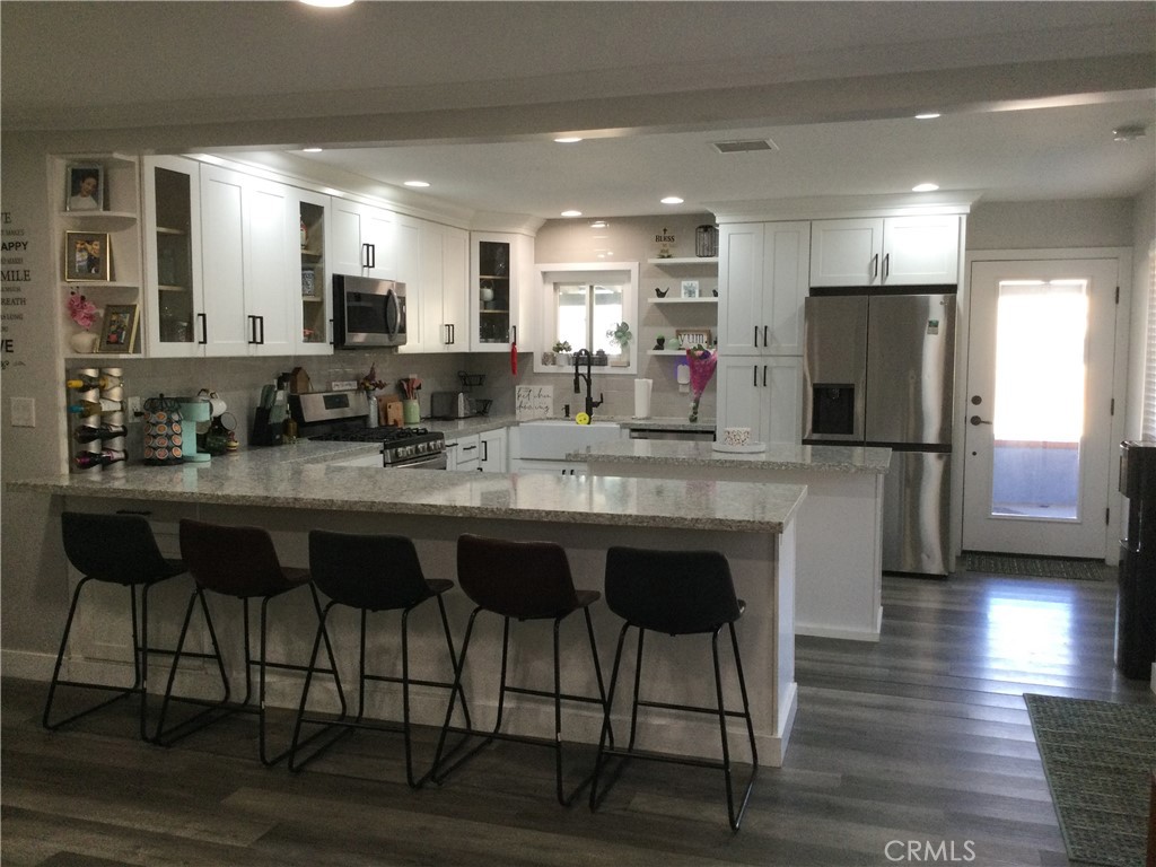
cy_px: 434
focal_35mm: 31
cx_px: 578
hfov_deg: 58.4
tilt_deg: -8.0
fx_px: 1035
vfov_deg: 45.4
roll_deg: -1.1
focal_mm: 3.3
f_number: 2.4
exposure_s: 1/30
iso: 40
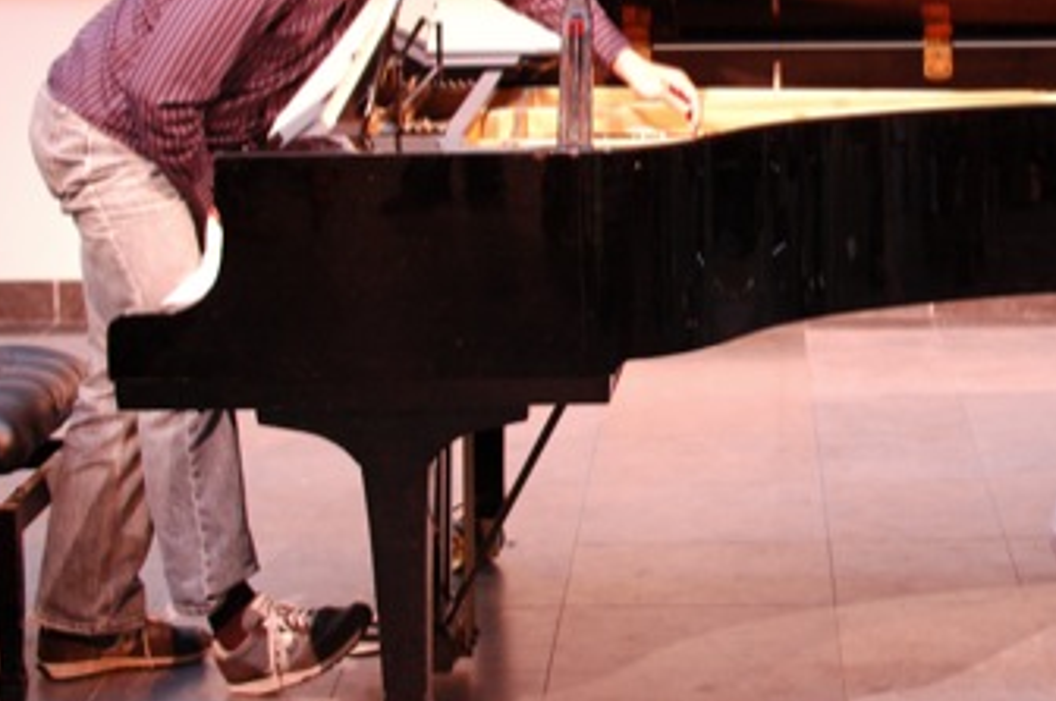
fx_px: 2928
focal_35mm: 100
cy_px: 165
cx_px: 905
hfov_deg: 20.1
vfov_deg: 13.6
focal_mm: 35
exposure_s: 1/30
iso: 800
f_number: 2.8
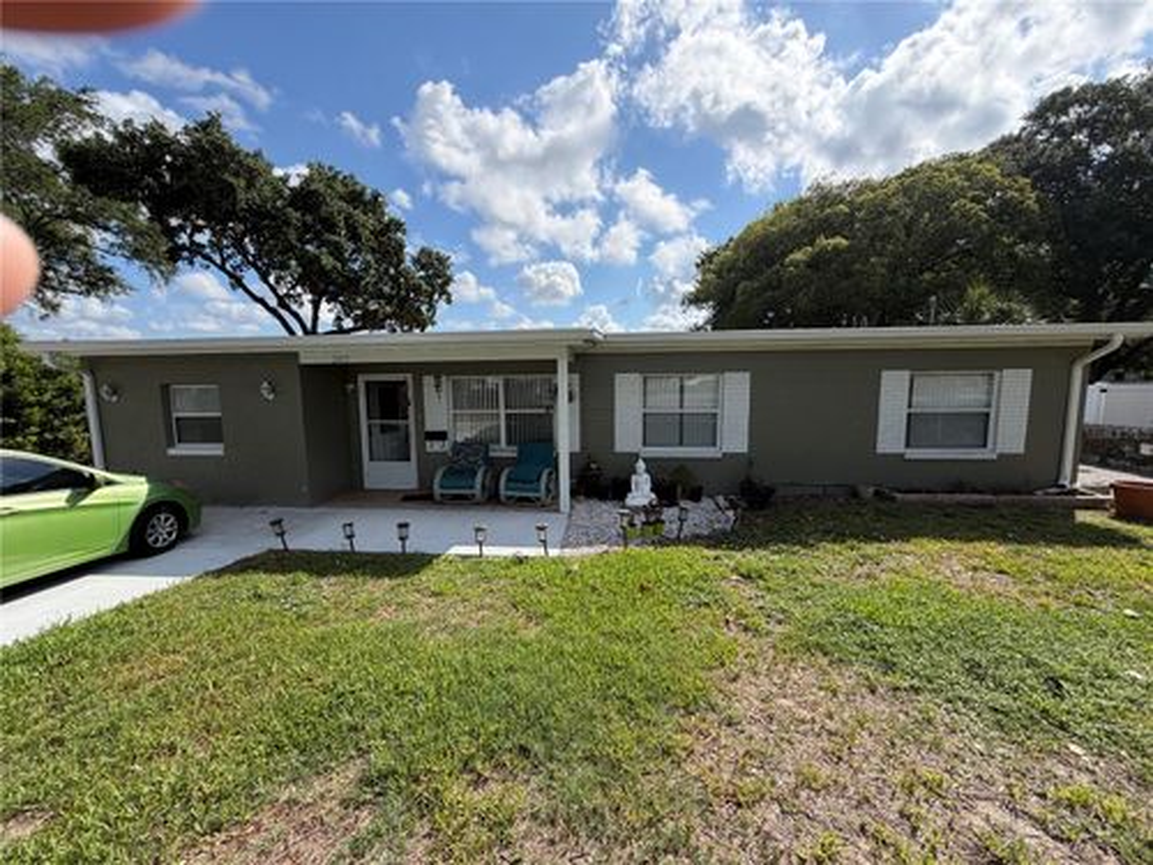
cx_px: 576
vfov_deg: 85.7
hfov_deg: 102.1
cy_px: 432
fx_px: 466
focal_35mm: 14
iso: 25
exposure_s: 1/1050
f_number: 2.2
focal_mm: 2.22
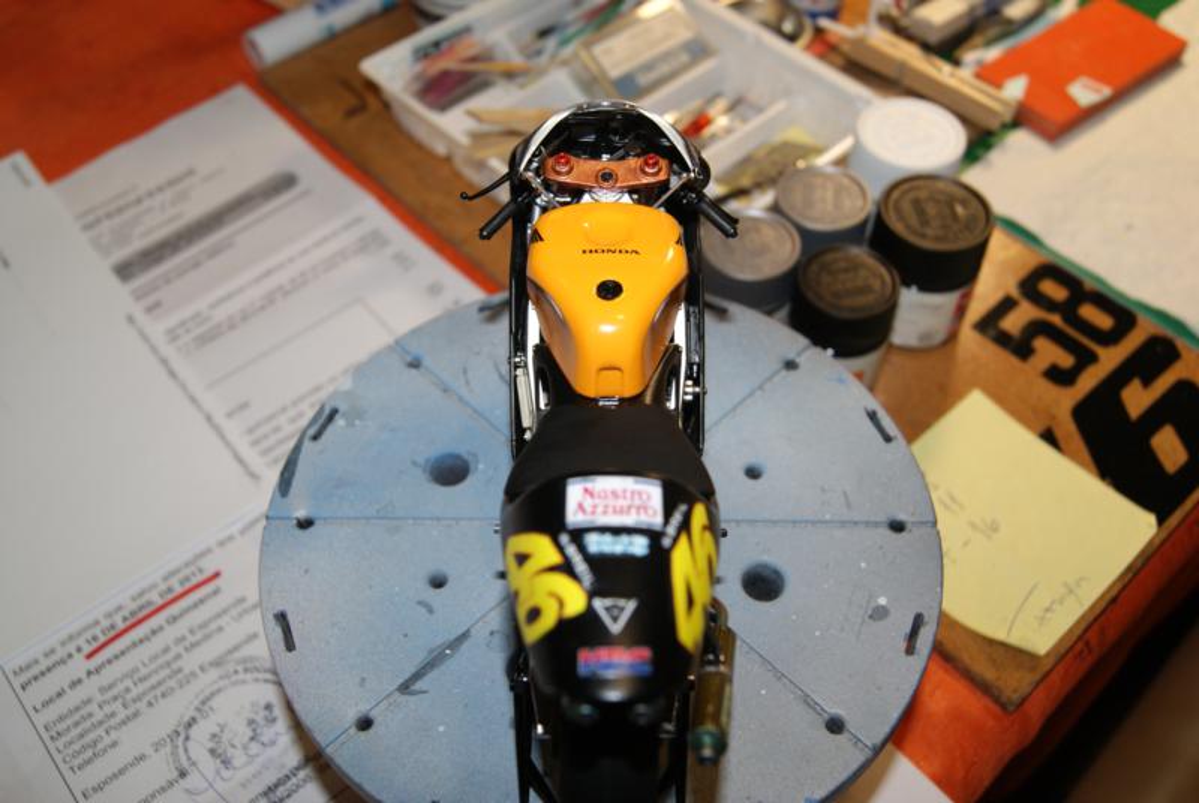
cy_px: 402
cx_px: 600
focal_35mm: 36
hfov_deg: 53.1
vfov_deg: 37.0
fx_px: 1201
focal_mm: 24
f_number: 5.6
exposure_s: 1/60
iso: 400
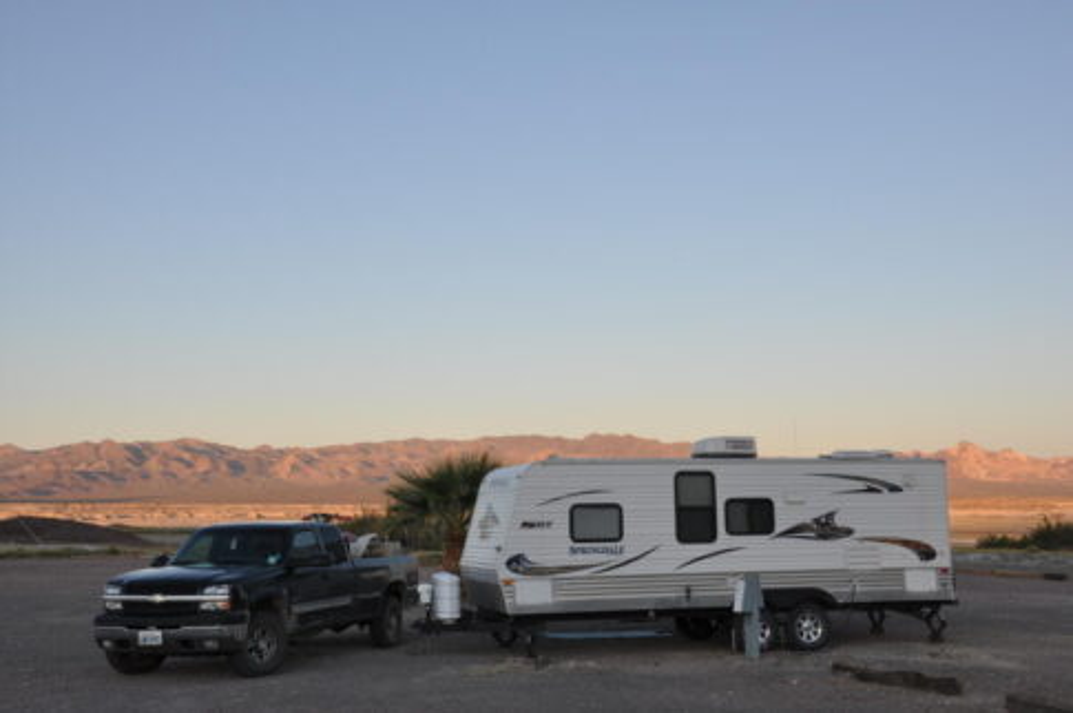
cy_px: 356
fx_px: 1250
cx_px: 536
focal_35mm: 42
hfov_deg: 46.5
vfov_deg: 31.8
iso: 200
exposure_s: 1/100
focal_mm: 28
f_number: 10
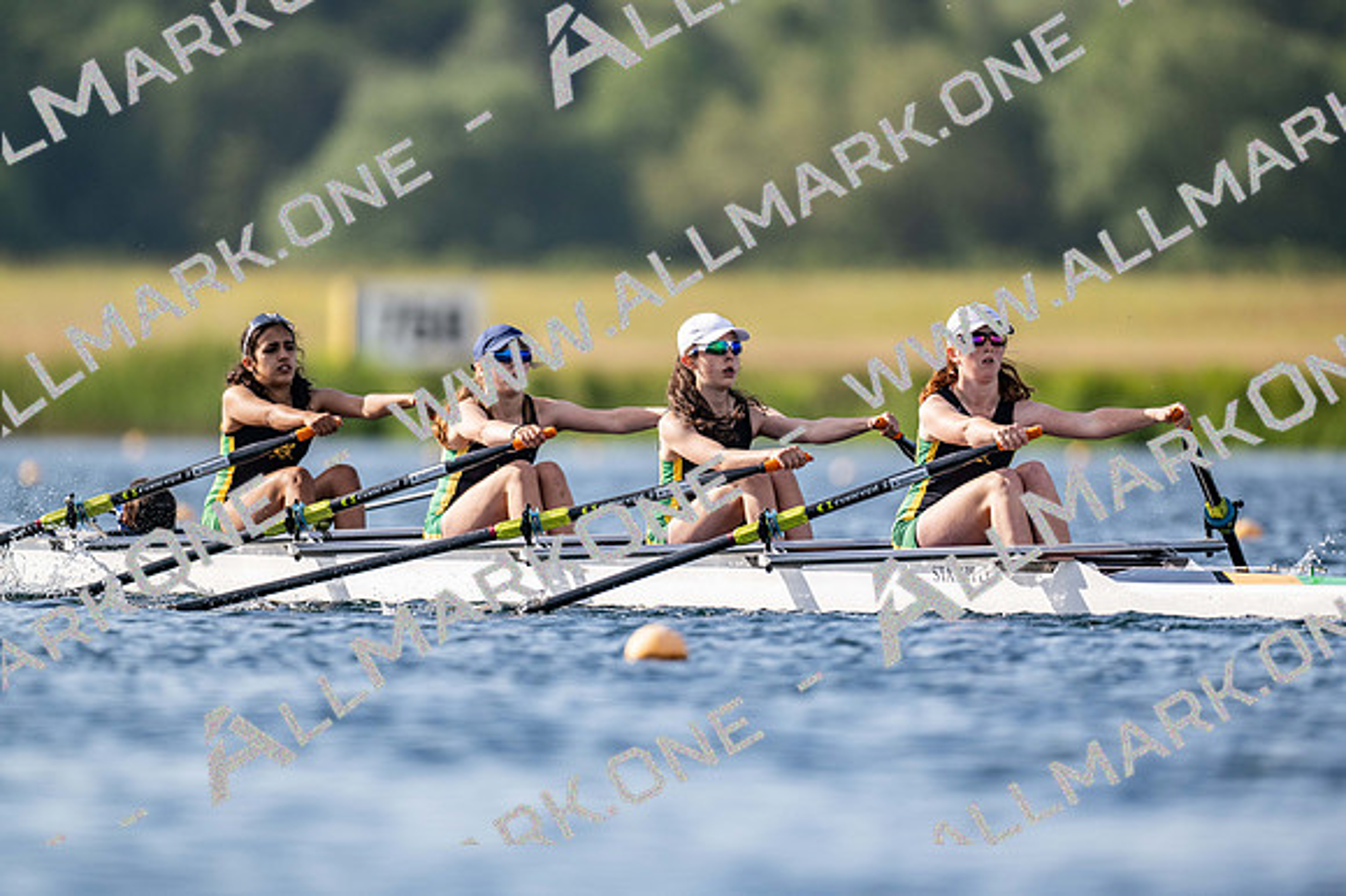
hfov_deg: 3.4
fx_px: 22425
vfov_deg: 2.3
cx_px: 673
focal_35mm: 600
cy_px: 448
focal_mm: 600
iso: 280
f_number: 4
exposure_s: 1/2500
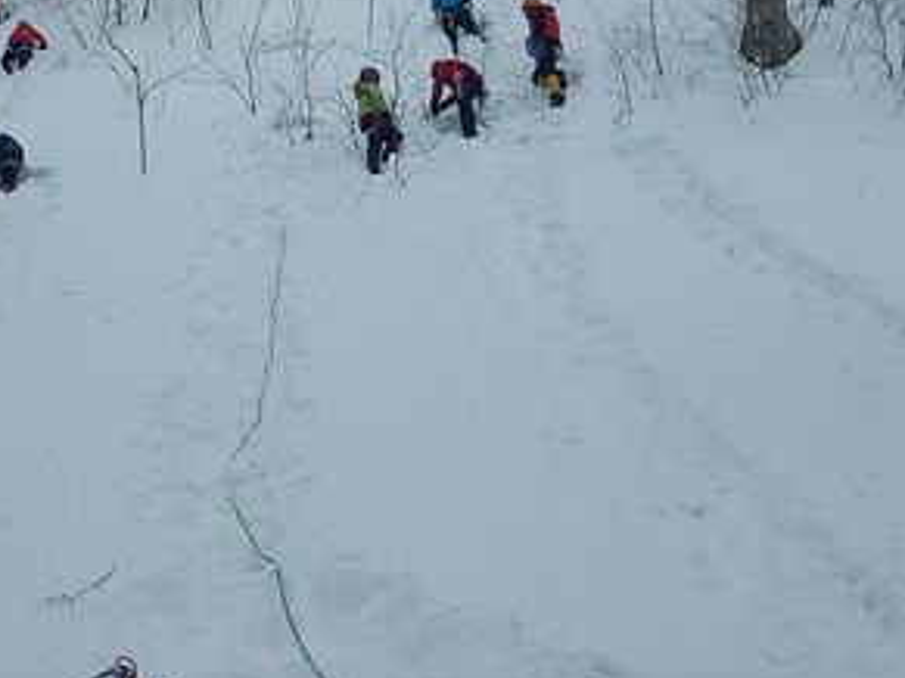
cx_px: 361
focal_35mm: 66
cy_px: 162
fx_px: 1725
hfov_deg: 29.3
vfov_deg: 22.0
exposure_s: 1/640
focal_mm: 7.2
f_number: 4.2
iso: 125
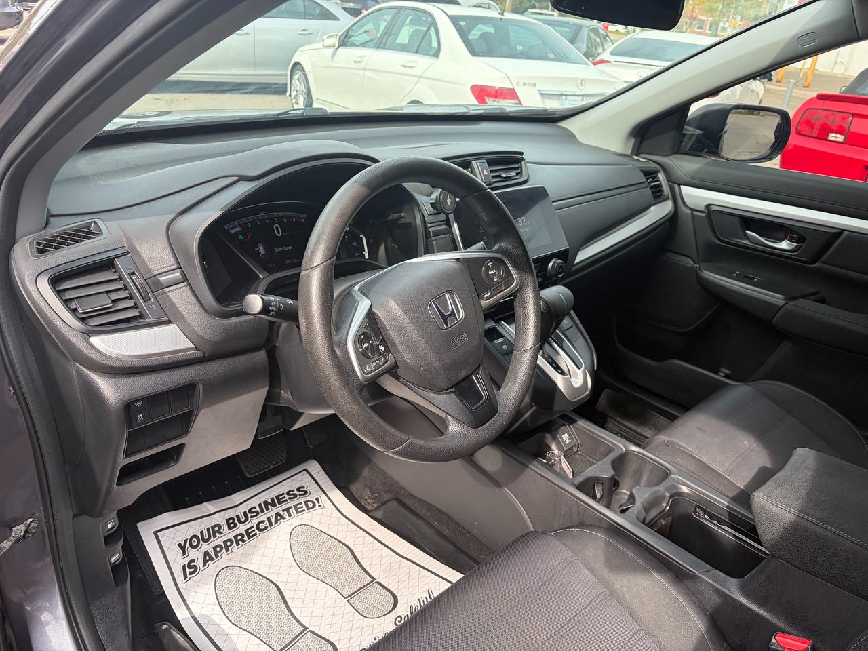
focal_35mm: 26
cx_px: 434
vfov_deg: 53.1
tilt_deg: -26.2
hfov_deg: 67.3
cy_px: 326
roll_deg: -6.4
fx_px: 652
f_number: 1.6
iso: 64
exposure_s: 1/527
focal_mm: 5.96
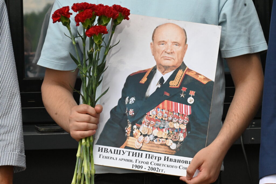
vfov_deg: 5.4
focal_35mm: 255
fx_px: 1955
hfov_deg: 8.1
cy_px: 92
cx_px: 138
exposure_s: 1/4000
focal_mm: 170
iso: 5000
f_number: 16
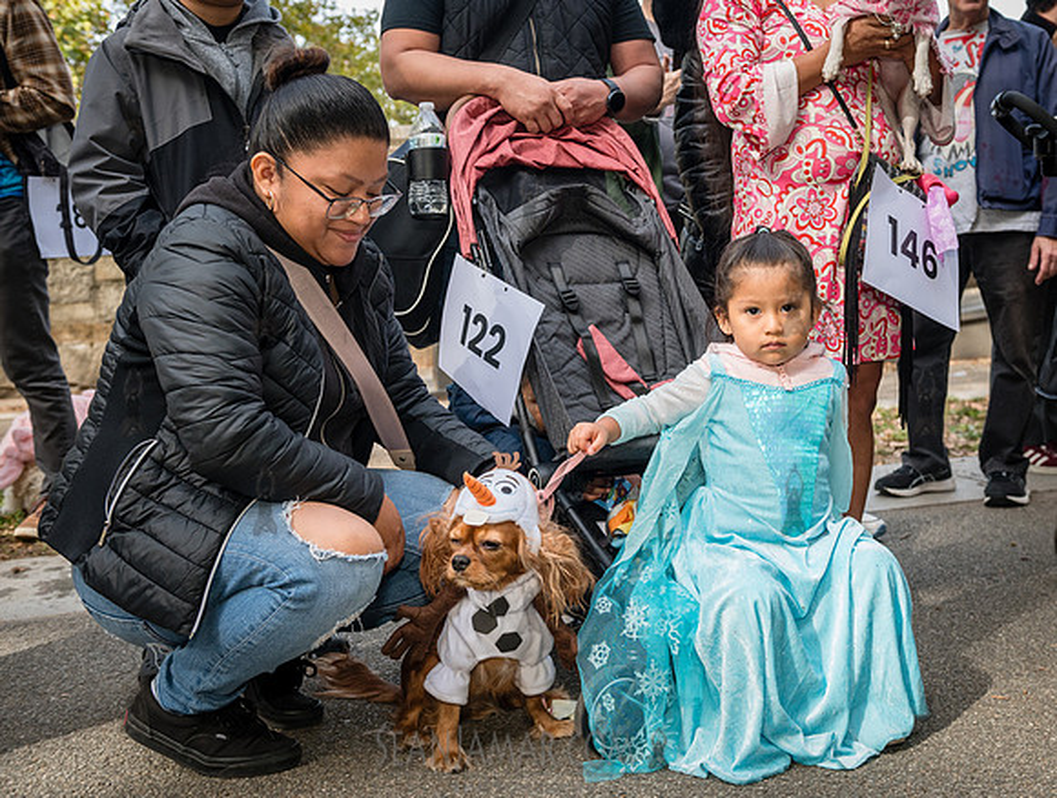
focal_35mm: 44
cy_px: 373
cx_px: 639
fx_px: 1347
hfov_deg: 42.6
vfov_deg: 33.0
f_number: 5
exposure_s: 1/800
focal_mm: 38
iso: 1000
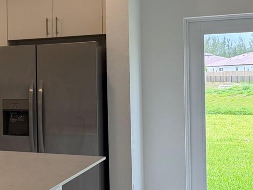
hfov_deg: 21.6
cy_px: 88
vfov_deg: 19.4
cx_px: -122
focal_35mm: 76
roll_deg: +1.6
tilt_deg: -1.0
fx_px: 556
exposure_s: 1/202
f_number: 1.78
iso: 125
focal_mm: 6.76
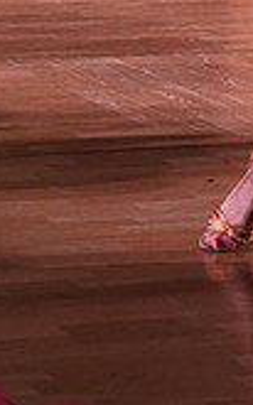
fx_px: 2893
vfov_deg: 7.8
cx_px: 421
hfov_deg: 5.0
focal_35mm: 262
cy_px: -250
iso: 4000
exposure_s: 1/200
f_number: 5.6
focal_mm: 73
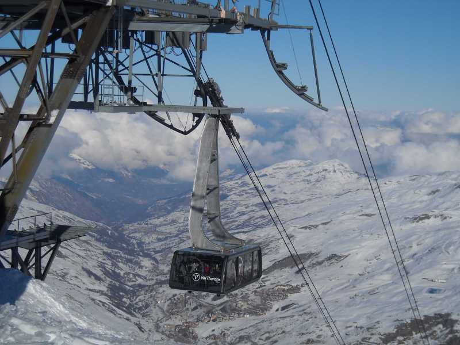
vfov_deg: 17.6
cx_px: 230
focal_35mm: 84
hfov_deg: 23.3
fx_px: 1116
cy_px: 172
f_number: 8.2
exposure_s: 1/544
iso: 64
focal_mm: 13.73
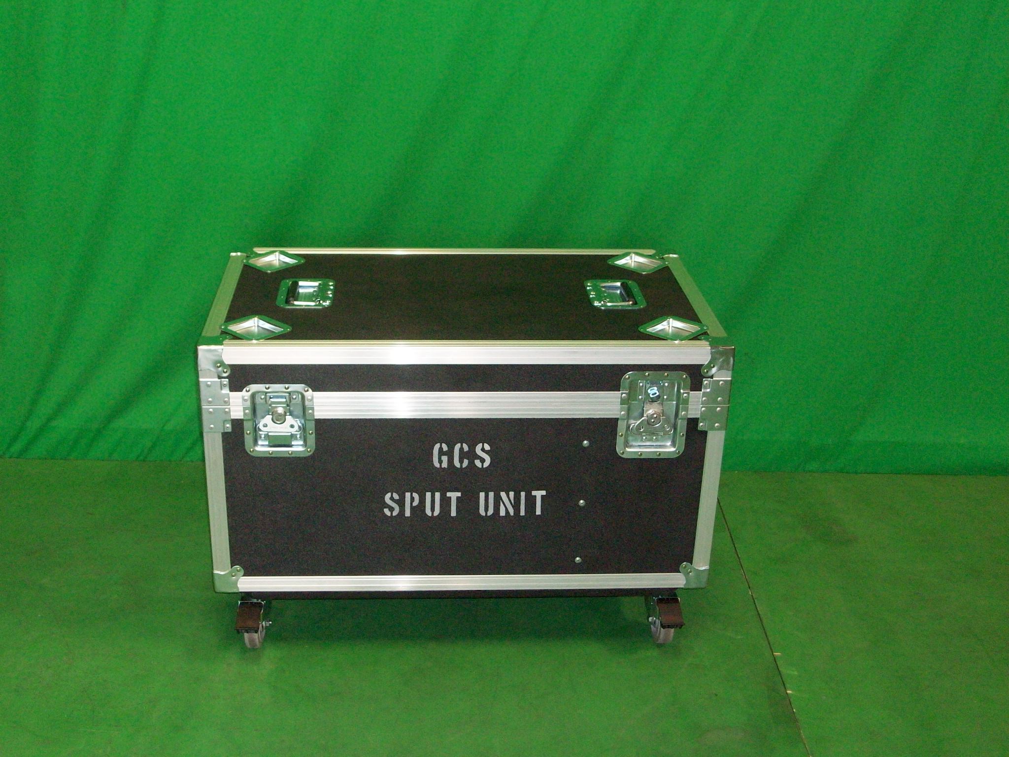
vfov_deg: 34.3
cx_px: 504
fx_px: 1224
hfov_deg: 44.8
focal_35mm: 42
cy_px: 378
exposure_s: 1/65.1
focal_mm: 7.1
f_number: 3.2
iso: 200
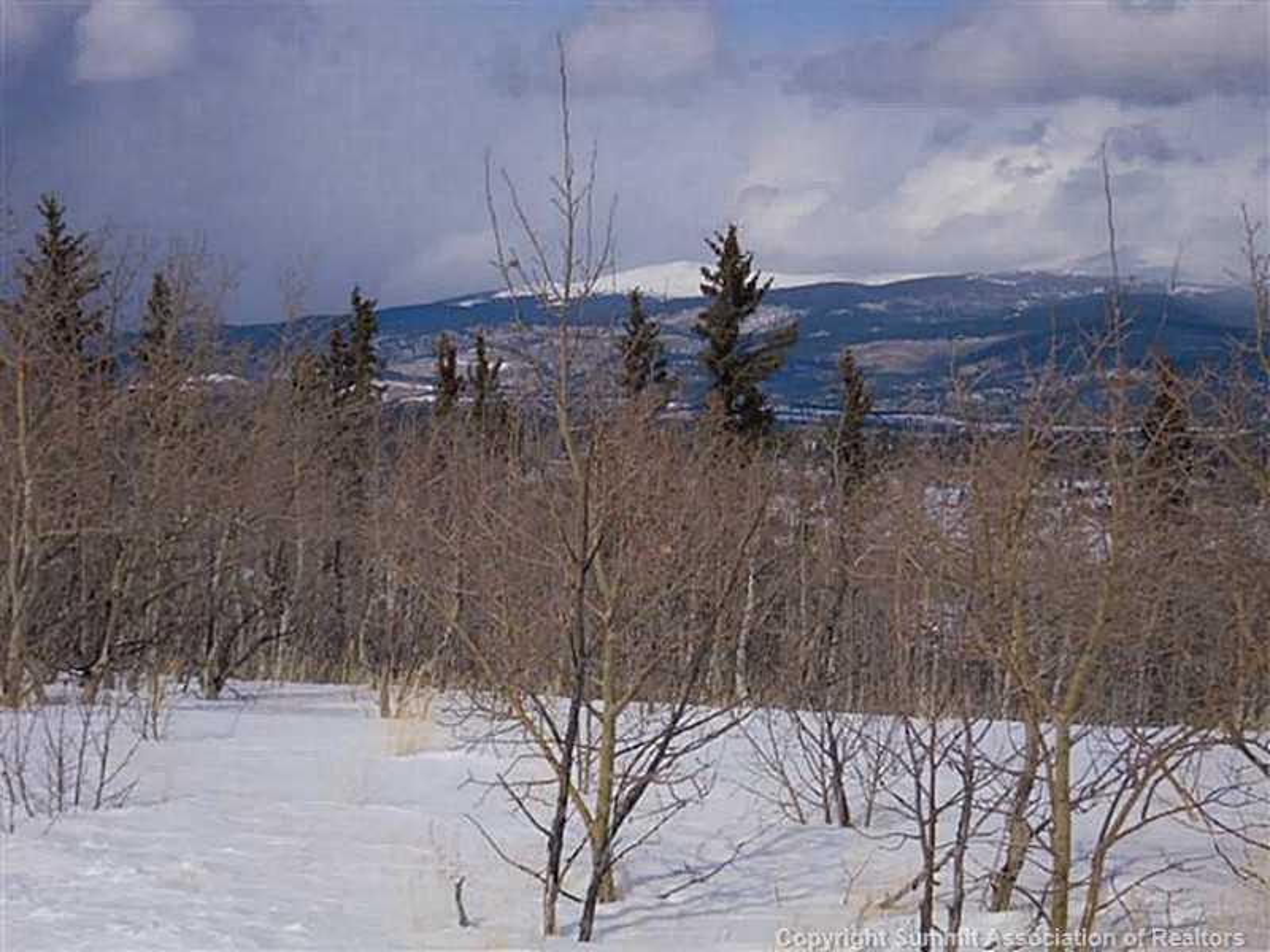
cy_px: 476
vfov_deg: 15.1
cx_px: 635
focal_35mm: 98
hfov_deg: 20.0
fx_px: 3595
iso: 100
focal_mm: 17.4
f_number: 10.6
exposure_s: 1/400
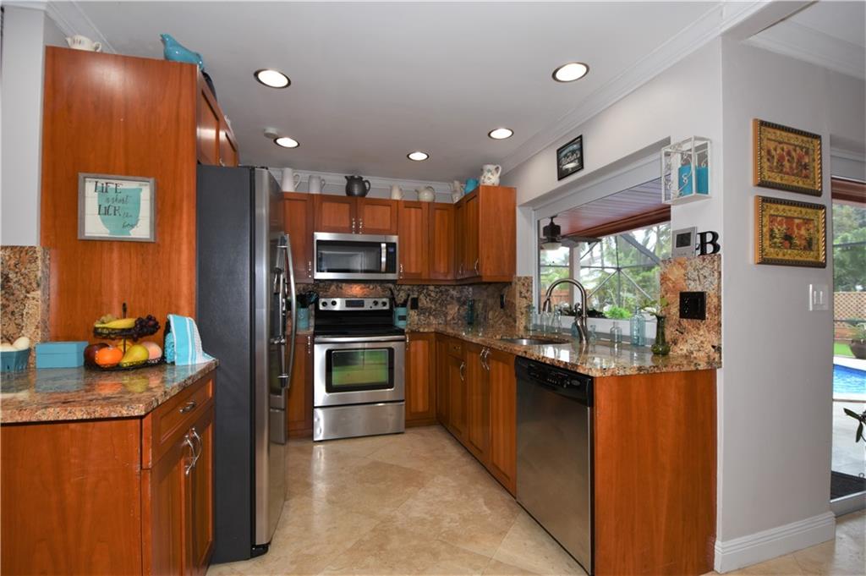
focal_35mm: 15
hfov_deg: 100.4
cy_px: 288
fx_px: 361
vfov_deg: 77.2
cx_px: 433
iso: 160
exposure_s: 1/60
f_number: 4.5
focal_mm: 10
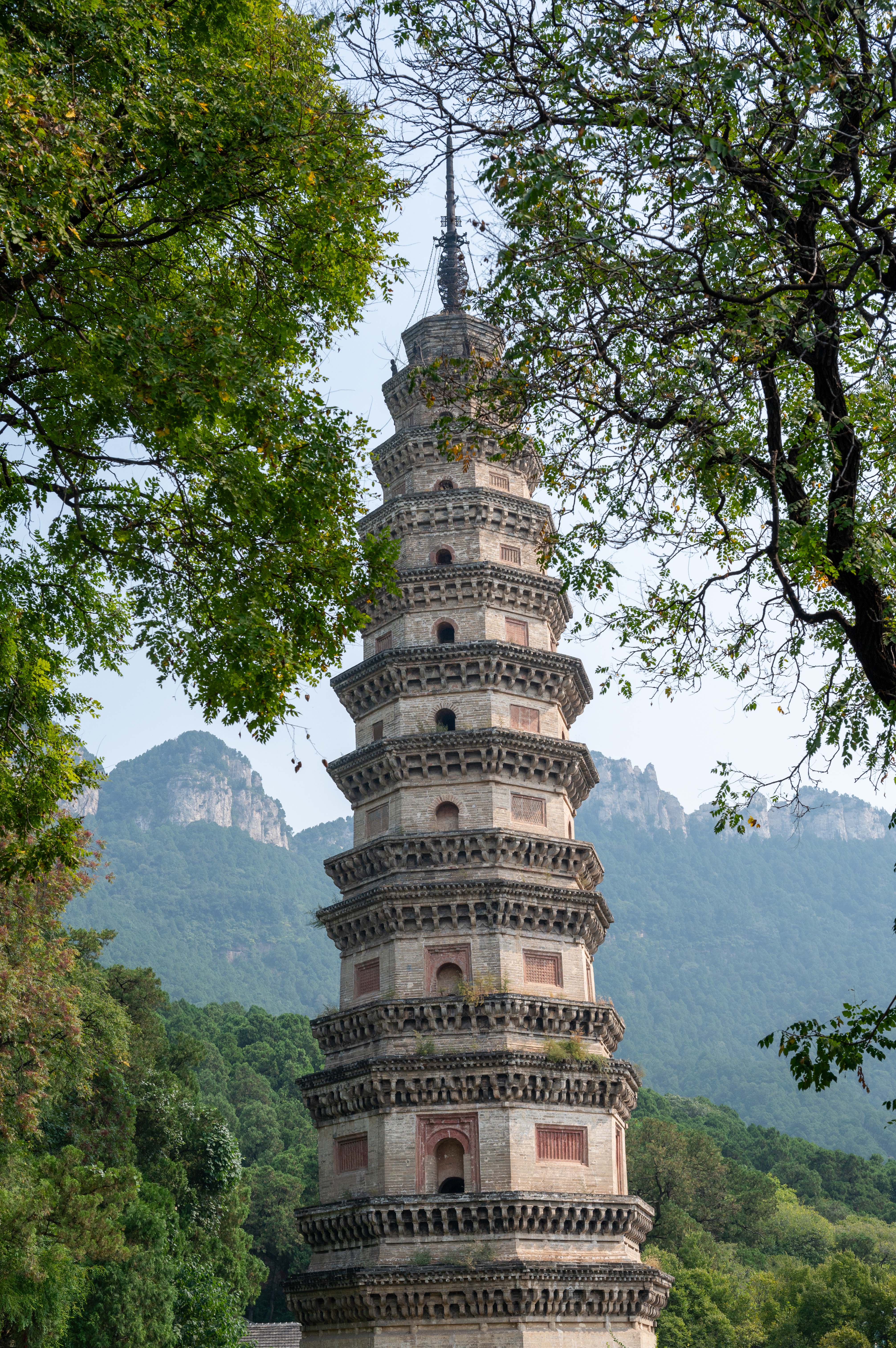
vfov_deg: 41.1
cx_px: 448
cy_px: 674
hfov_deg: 28.0
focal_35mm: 48
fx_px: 1794
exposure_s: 1/1250
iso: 250
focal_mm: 48
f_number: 7.1
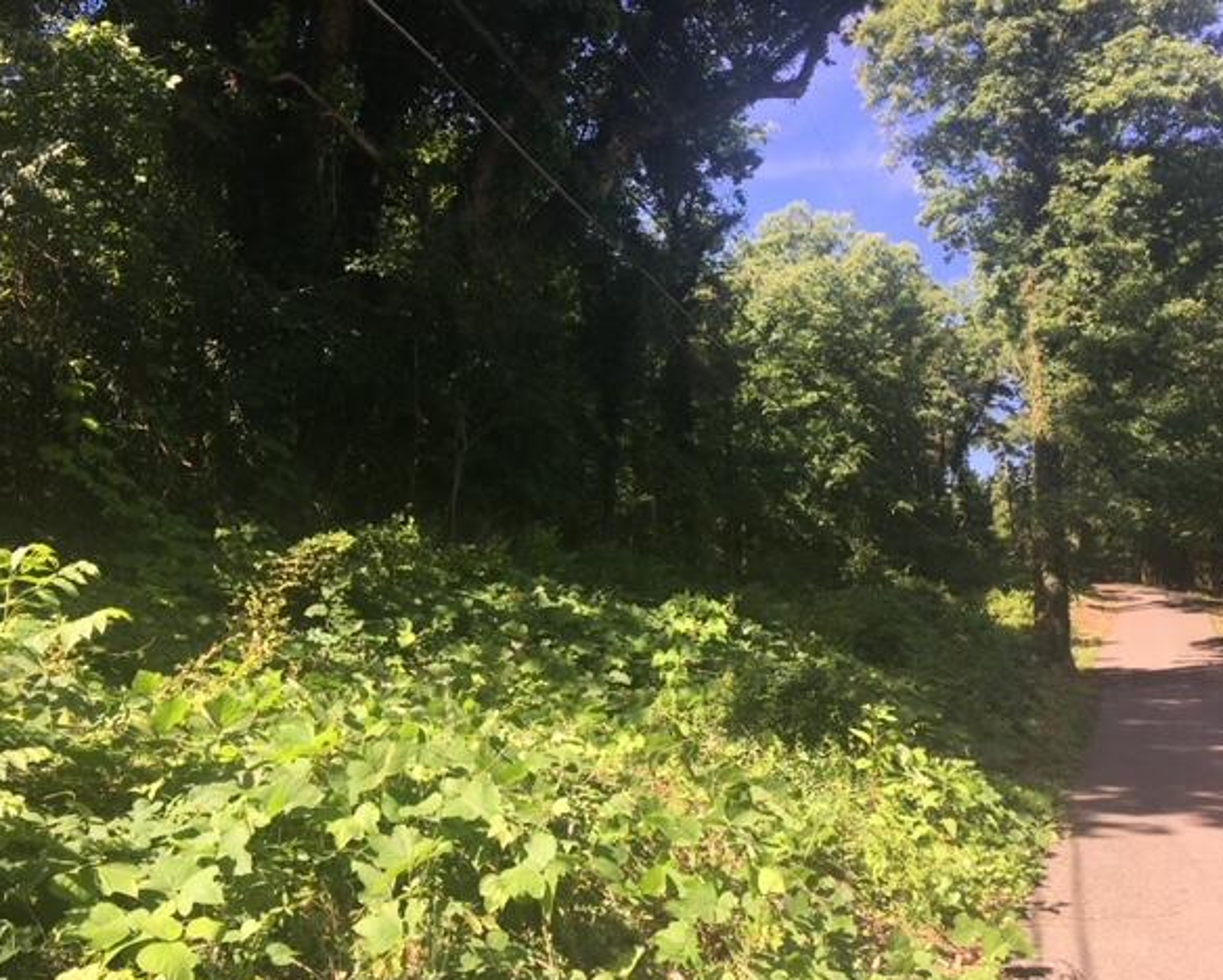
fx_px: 1123
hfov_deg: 57.1
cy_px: 500
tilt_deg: +7.9
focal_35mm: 31
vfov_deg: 47.2
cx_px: 565
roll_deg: +0.5
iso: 25
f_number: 2.2
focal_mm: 4.15
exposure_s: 1/516
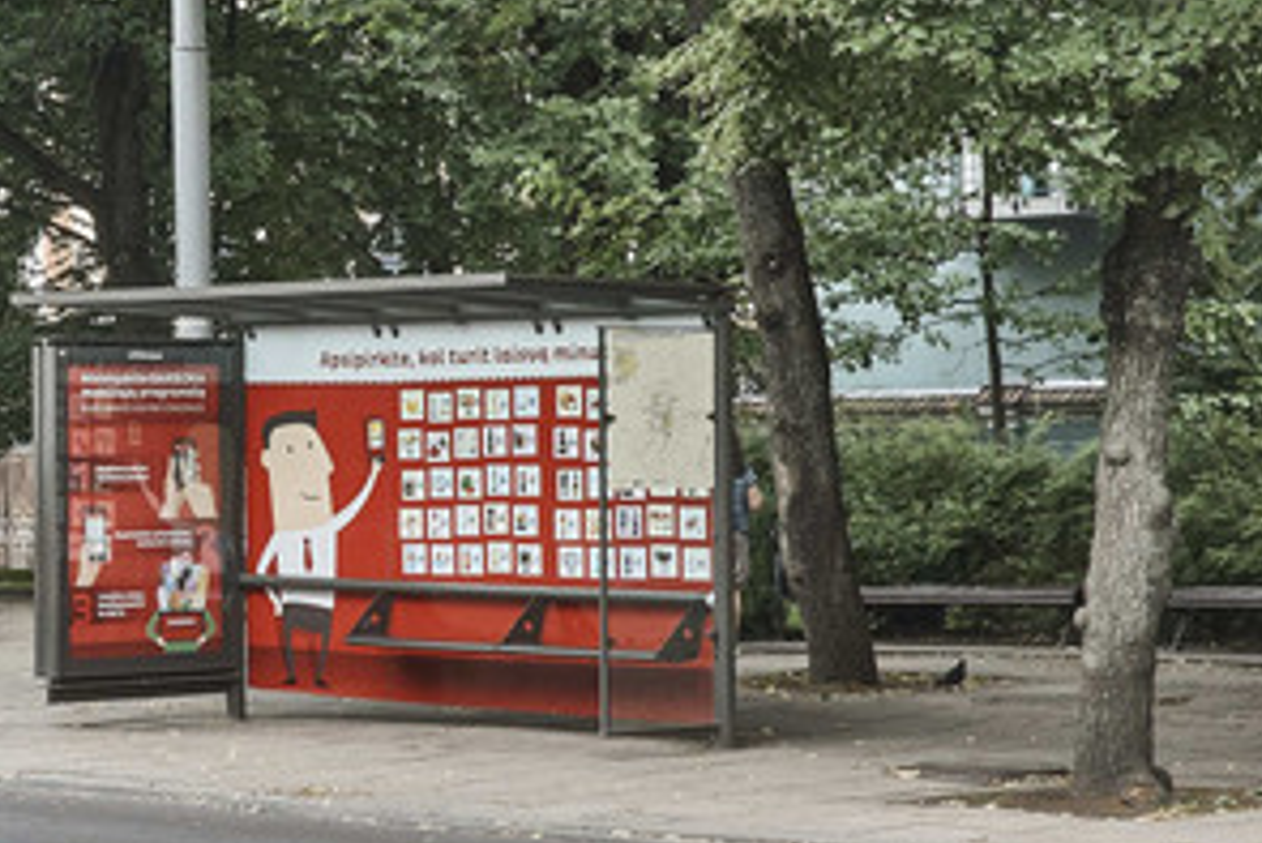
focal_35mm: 128
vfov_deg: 10.7
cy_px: 479
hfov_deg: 15.8
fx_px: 4489
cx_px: 124
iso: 5000
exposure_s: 1/200
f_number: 20
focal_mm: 70
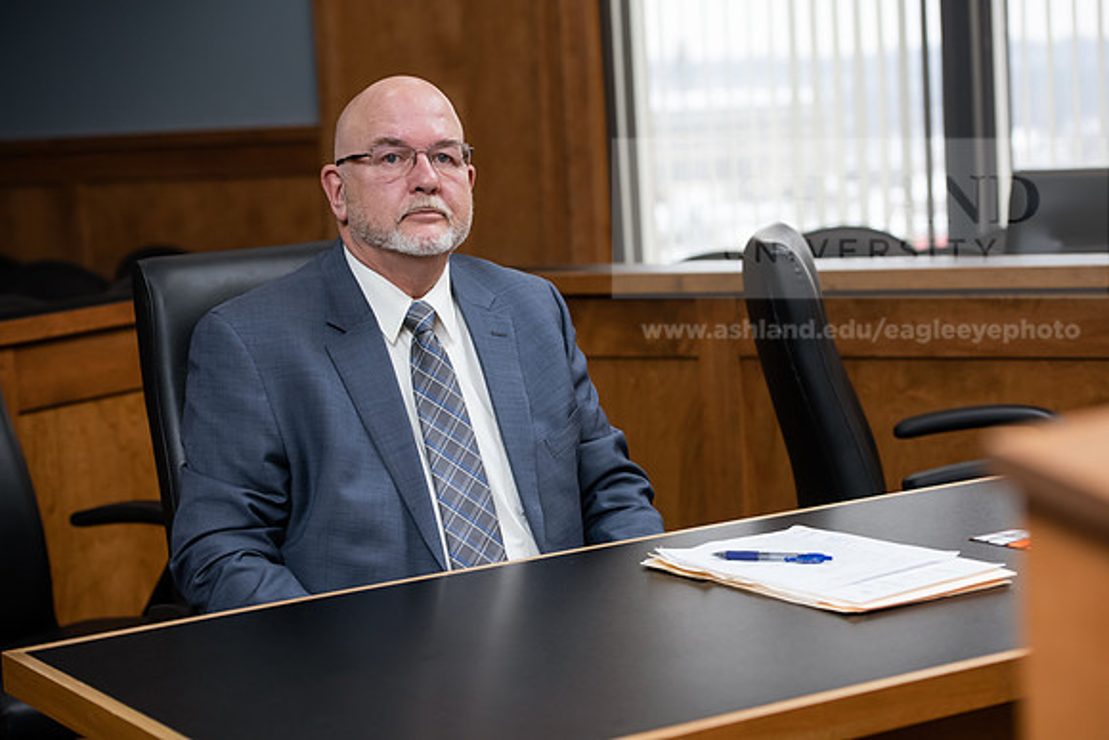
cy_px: 370
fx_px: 2527
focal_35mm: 82
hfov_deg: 24.8
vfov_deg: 16.7
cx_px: 554
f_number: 4
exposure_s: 1/200
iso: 1000
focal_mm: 82
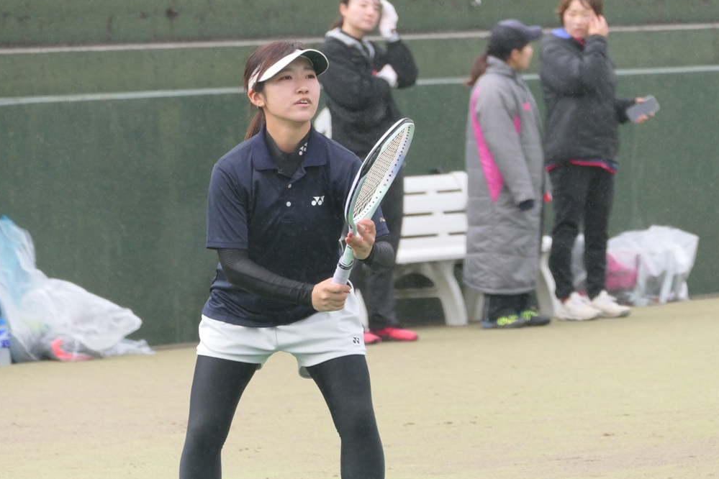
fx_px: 6670
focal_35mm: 334
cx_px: 350
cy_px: 222
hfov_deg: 6.2
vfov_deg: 4.1
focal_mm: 111.12
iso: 1250
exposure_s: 1/3200
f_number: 4
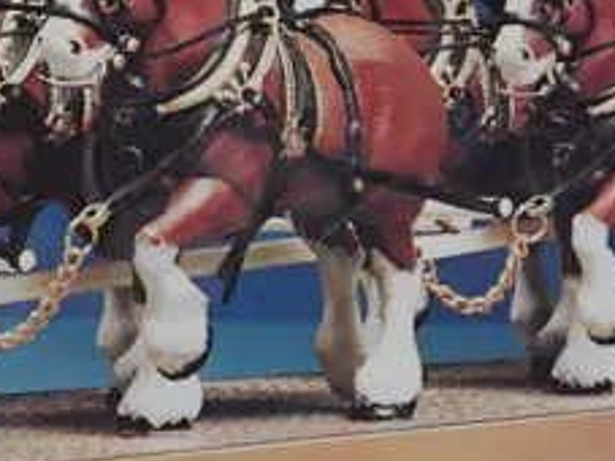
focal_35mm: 280
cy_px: 85
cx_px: 396
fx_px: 4972
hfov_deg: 7.1
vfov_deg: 5.3
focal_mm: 31
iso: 500
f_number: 5.4
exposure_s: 1/80
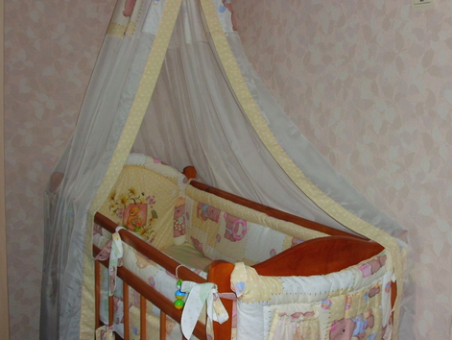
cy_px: 152
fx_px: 549
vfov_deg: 34.4
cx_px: 256
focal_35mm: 42
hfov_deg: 44.7
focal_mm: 6.3
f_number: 2.9
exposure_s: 1/60
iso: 100
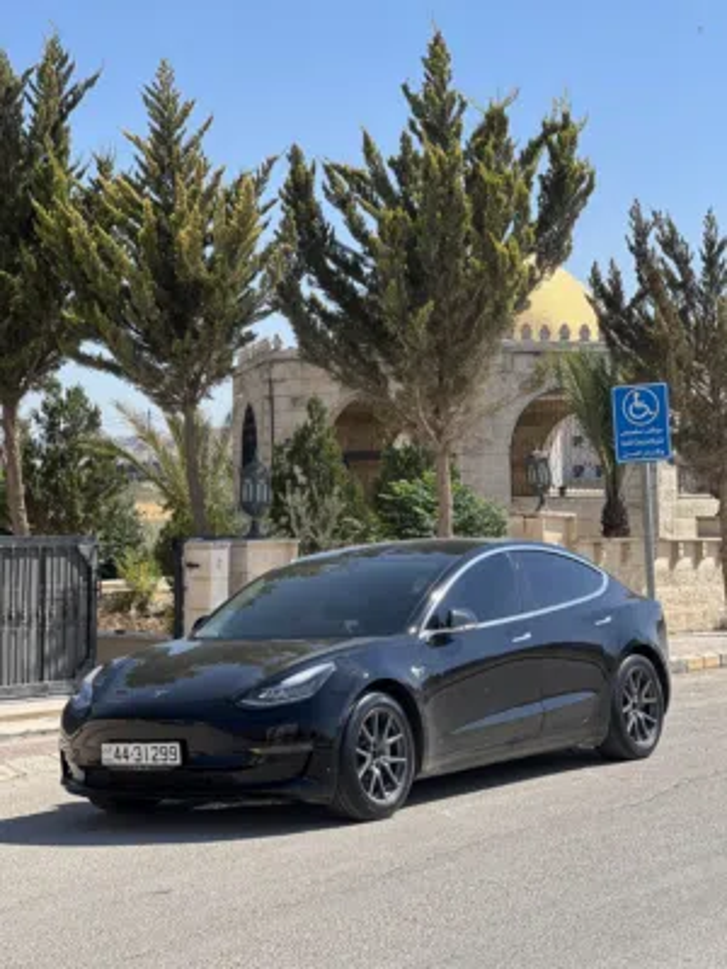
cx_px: 364
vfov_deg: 25.3
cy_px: 484
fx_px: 2156
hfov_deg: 19.1
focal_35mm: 77
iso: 32
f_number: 2.8
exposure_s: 1/490
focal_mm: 9
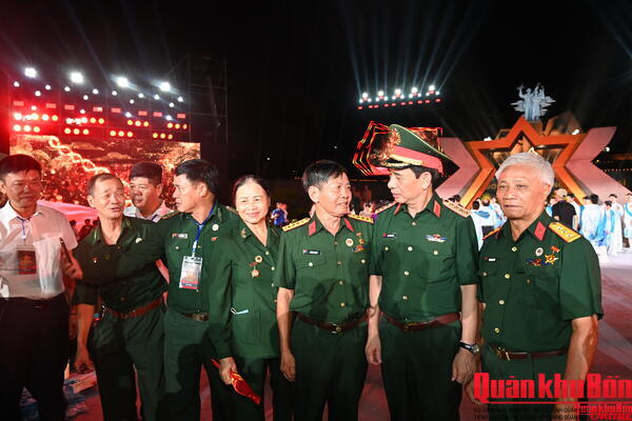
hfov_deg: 65.5
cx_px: 316
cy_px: 210
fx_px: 492
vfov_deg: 46.4
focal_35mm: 28
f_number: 4
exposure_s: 1/60
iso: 450
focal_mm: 28
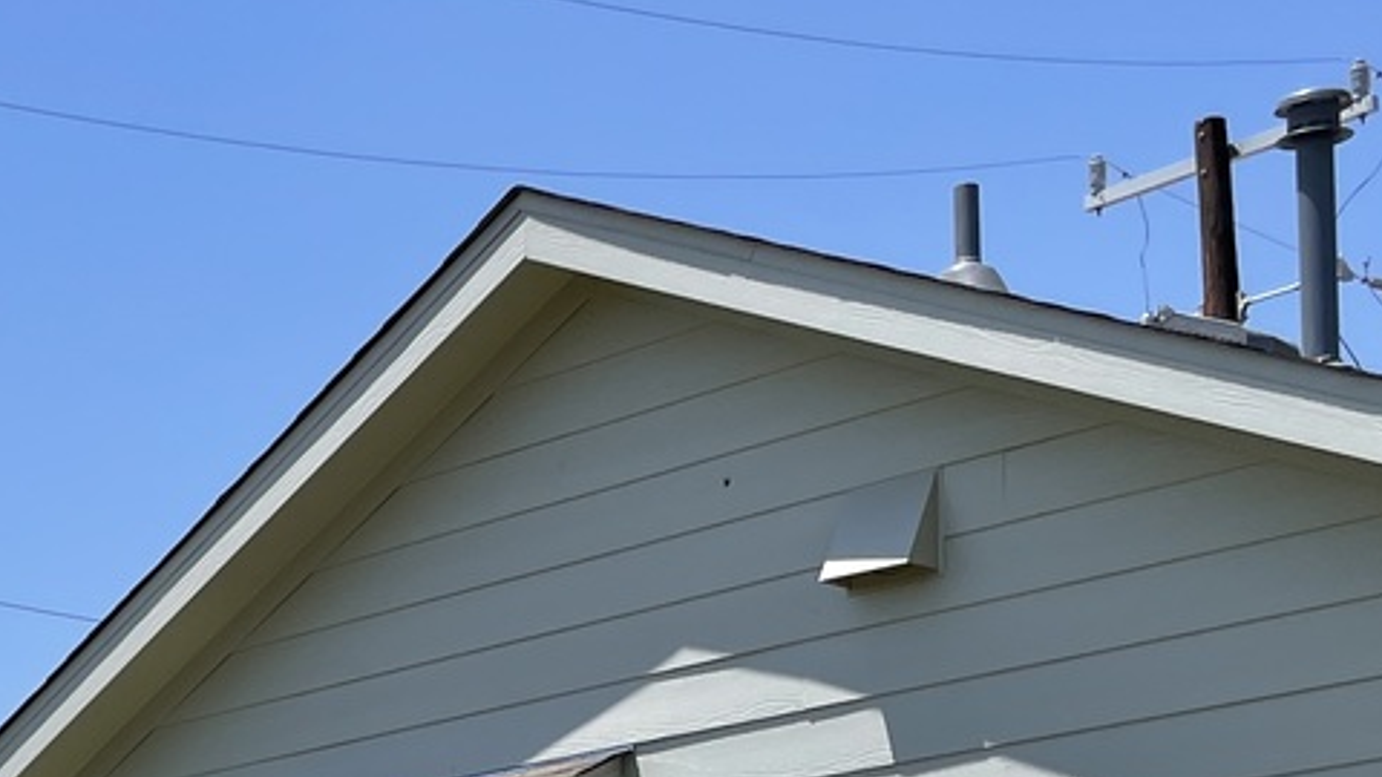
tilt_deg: +3.7
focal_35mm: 85
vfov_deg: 13.5
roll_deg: +0.9
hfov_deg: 23.0
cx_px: -256
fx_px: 3115
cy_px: 1108
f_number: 1.6
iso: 32
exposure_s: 1/4132
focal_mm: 4.2
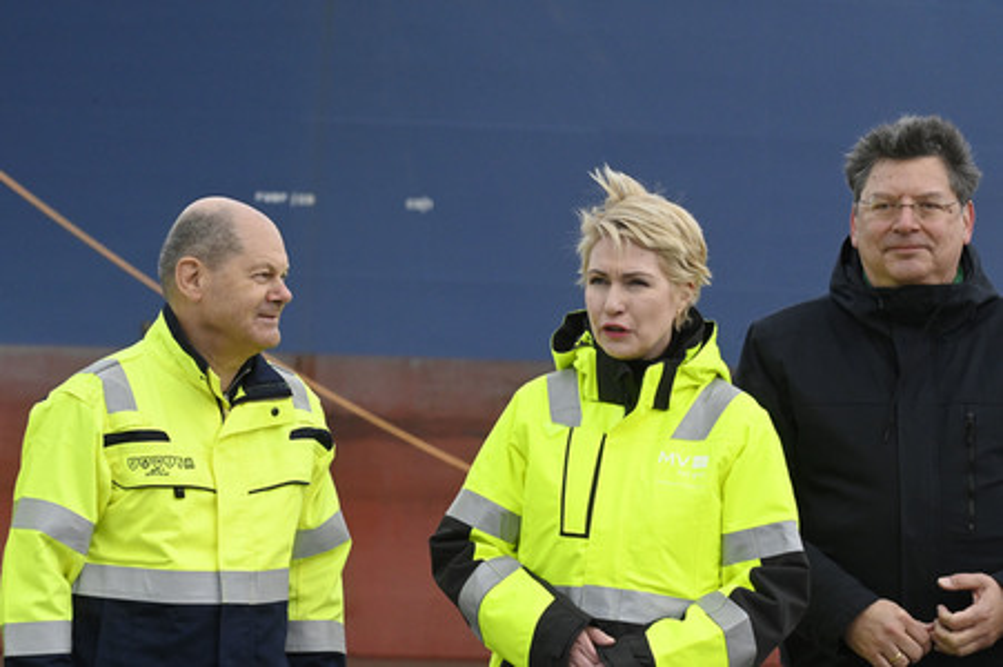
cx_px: 502
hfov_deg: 10.3
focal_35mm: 200
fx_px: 5568
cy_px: 334
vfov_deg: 6.9
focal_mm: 200
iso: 6400
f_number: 14
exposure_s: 1/1000
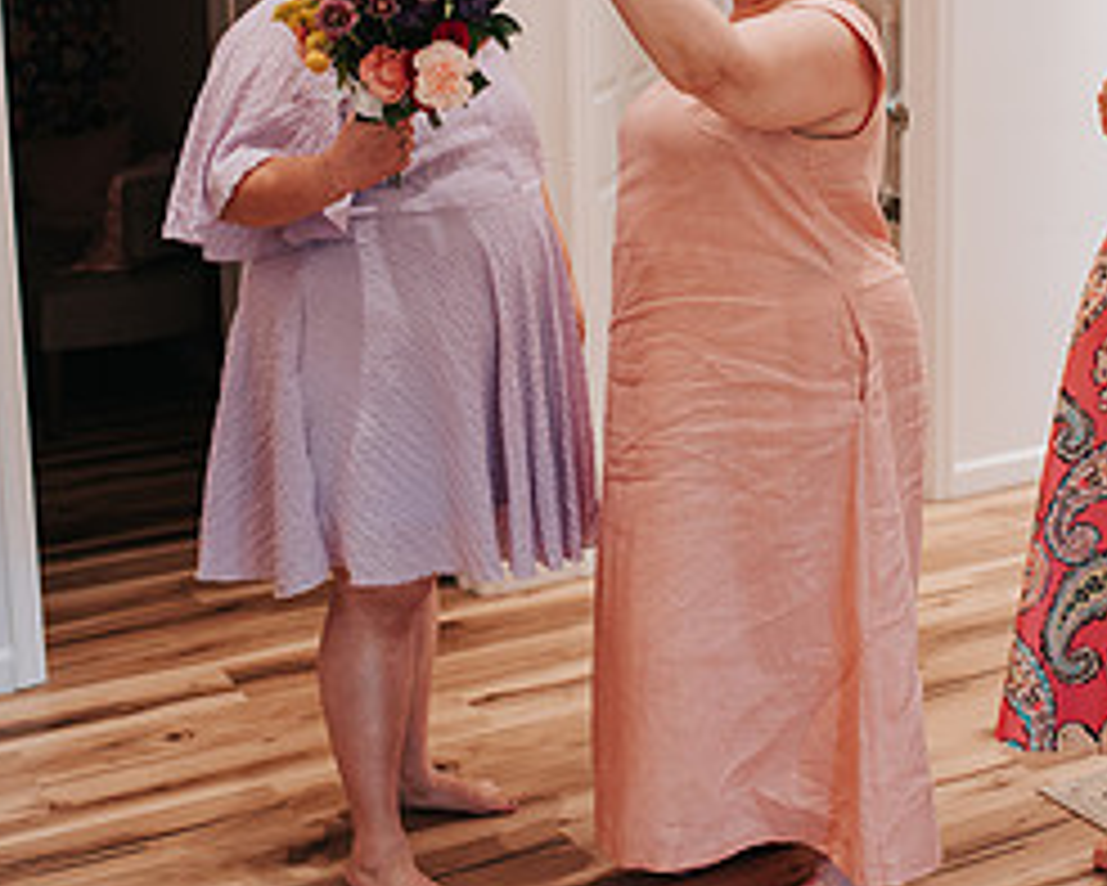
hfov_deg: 31.4
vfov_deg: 25.0
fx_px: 1967
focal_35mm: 60
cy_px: 180
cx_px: 603
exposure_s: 1/125
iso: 800
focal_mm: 35
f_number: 2.8
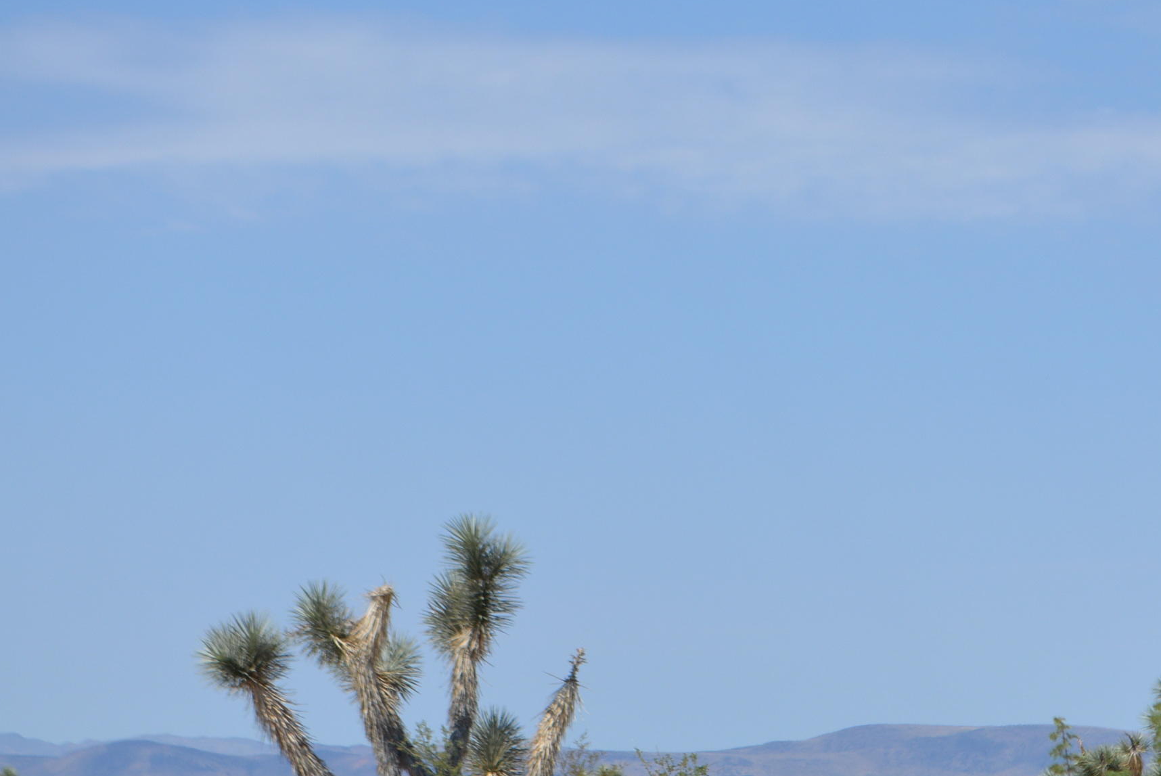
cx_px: 806
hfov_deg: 14.2
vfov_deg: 9.5
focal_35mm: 144
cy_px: 531
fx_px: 4643
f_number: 7.1
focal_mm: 55
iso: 400
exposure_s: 1/2000
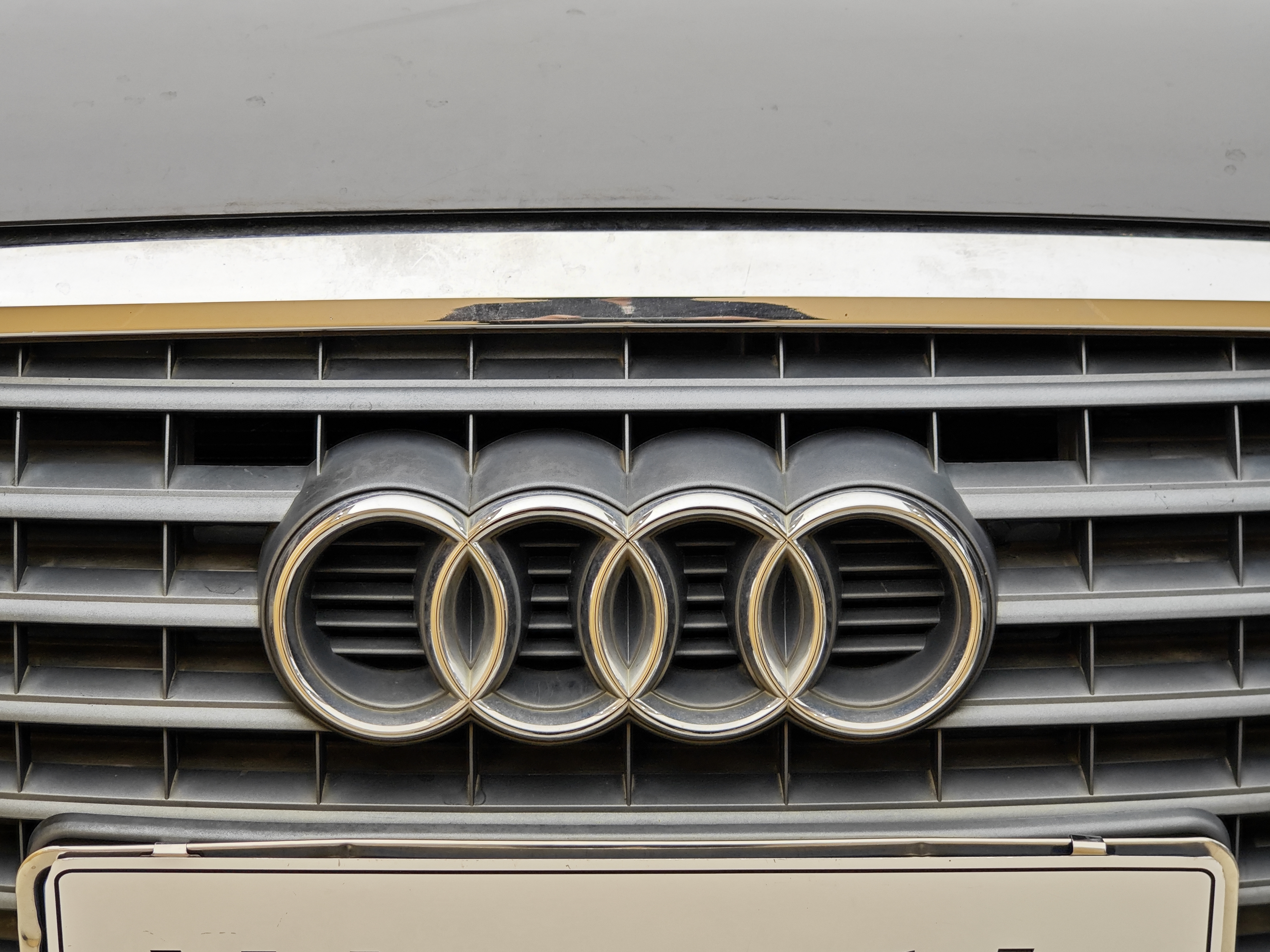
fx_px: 2752
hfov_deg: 26.0
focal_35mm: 75
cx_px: 635
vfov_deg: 19.6
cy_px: 476
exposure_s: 1/100
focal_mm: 9.87
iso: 100
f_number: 1.8
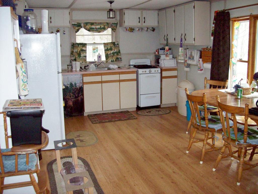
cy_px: 97
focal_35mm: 36
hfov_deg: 51.4
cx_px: 129
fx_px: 268
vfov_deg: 39.7
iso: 140
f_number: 2.7
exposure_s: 1/64
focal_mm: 6
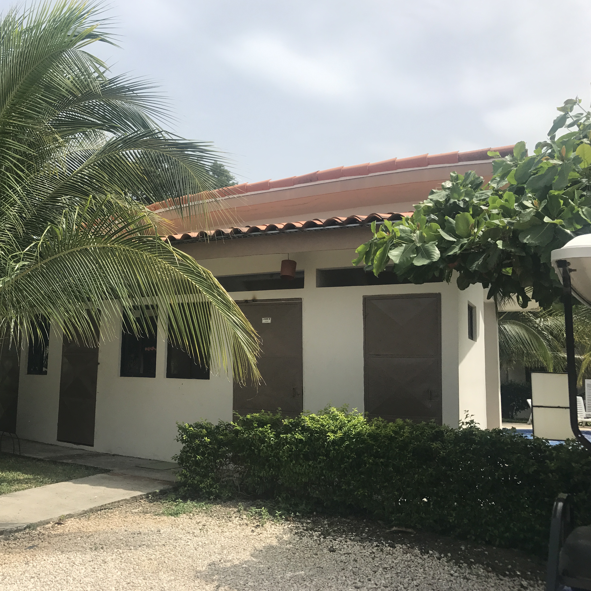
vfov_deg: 48.4
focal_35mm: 34
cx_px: 187
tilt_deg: +8.6
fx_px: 657
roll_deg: -1.8
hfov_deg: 47.5
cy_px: 290
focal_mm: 3.99
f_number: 1.8
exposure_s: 1/2336
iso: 20
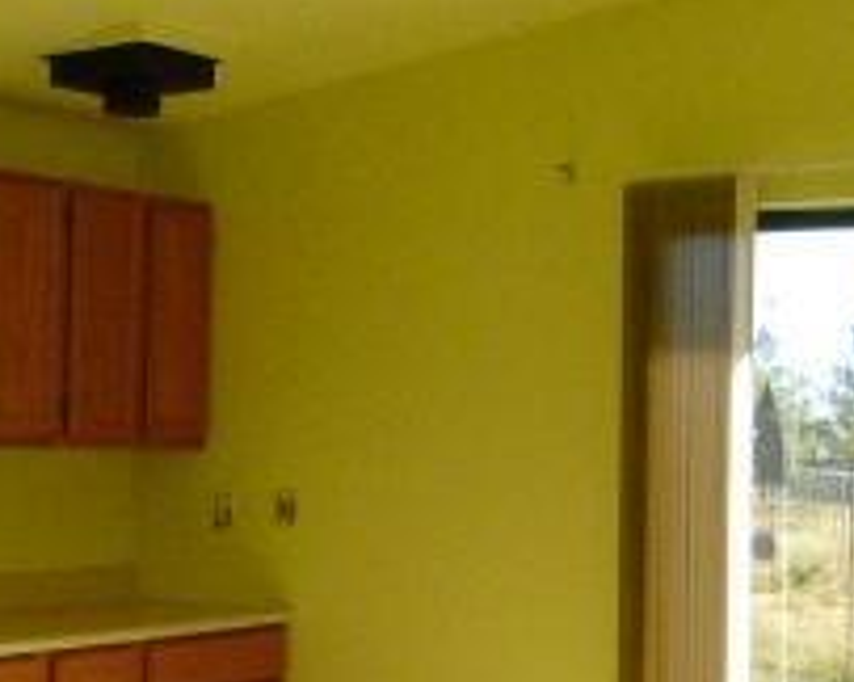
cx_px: 231
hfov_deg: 25.5
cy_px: 392
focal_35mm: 74
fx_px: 1869
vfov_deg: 20.7
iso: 800
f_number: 4
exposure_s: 1/1300
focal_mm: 4.3
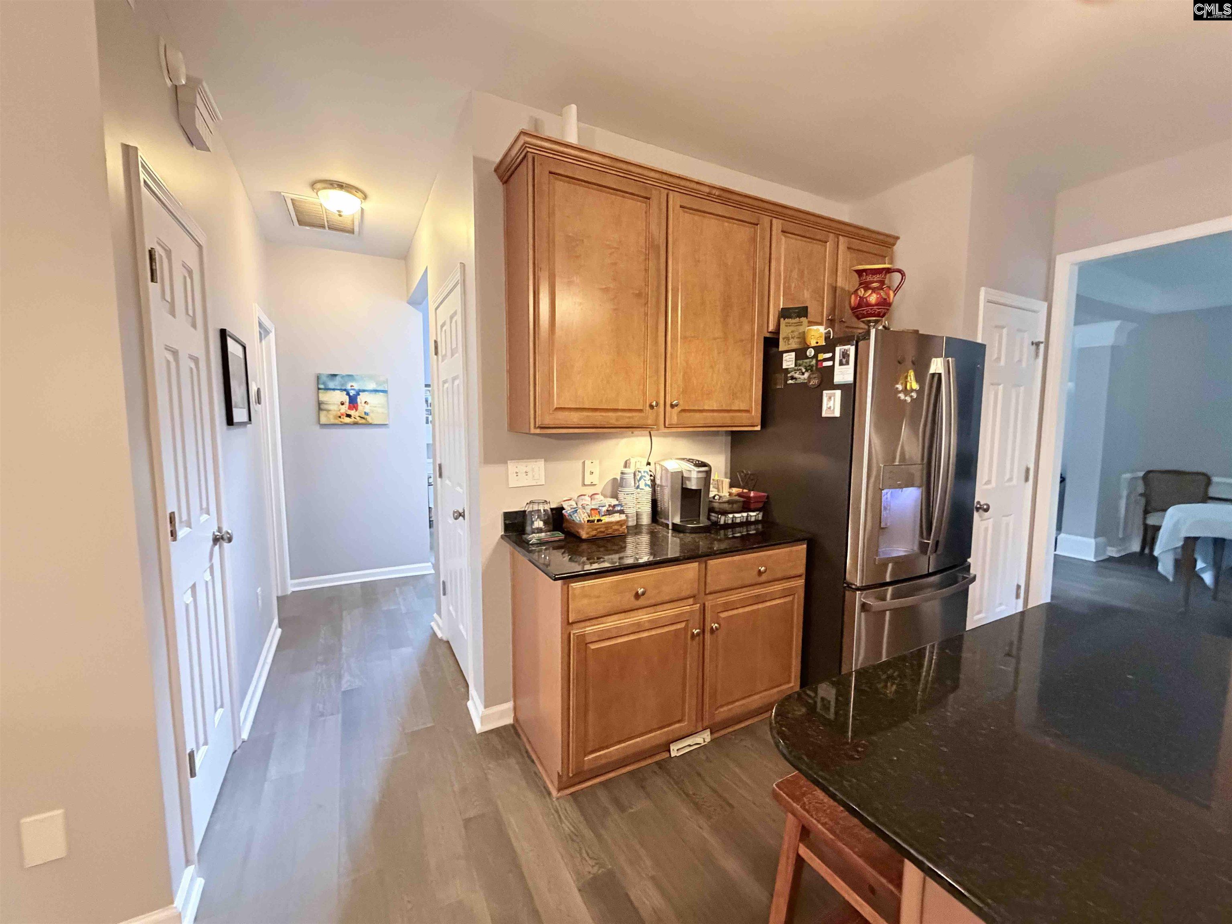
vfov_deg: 85.7
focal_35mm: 14
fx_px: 498
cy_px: 462
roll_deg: +0.3
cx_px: 616
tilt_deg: -5.4
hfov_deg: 102.1
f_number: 2.2
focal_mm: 2.22
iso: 800
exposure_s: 1/60
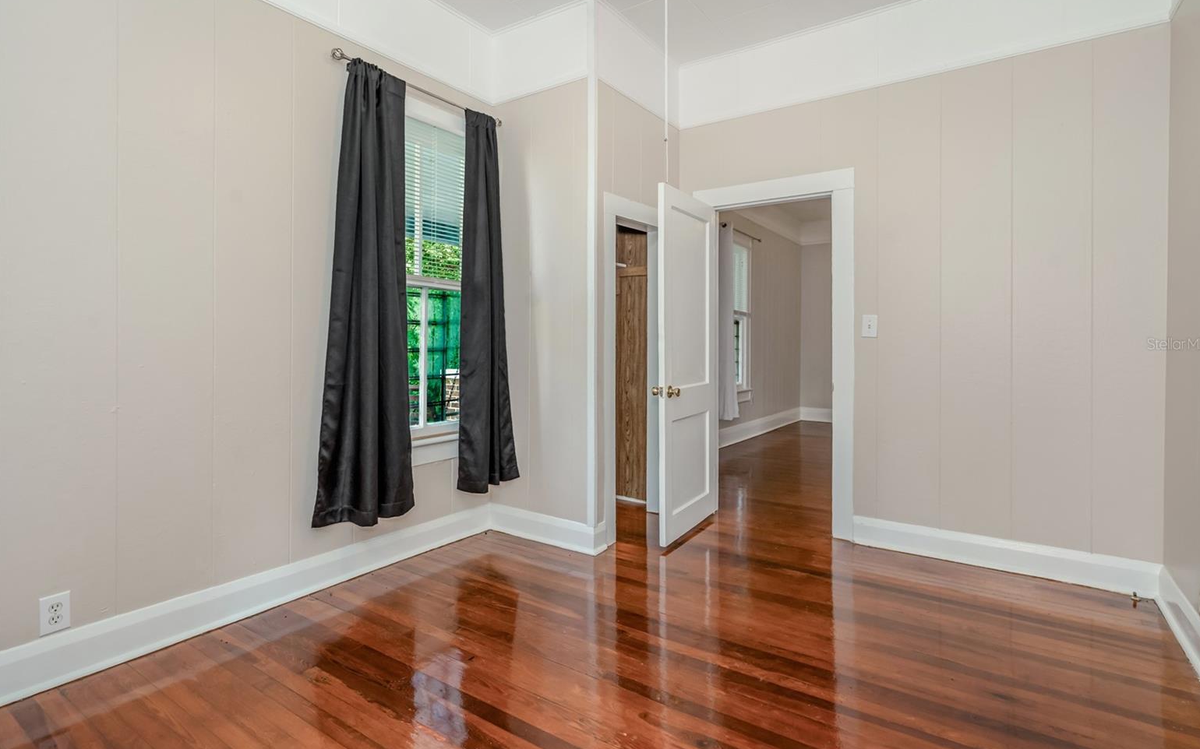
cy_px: 343
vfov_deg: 64.9
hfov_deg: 91.1
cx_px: 593
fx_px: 589
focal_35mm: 18
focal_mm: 17
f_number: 6.7
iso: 500
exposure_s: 1/60
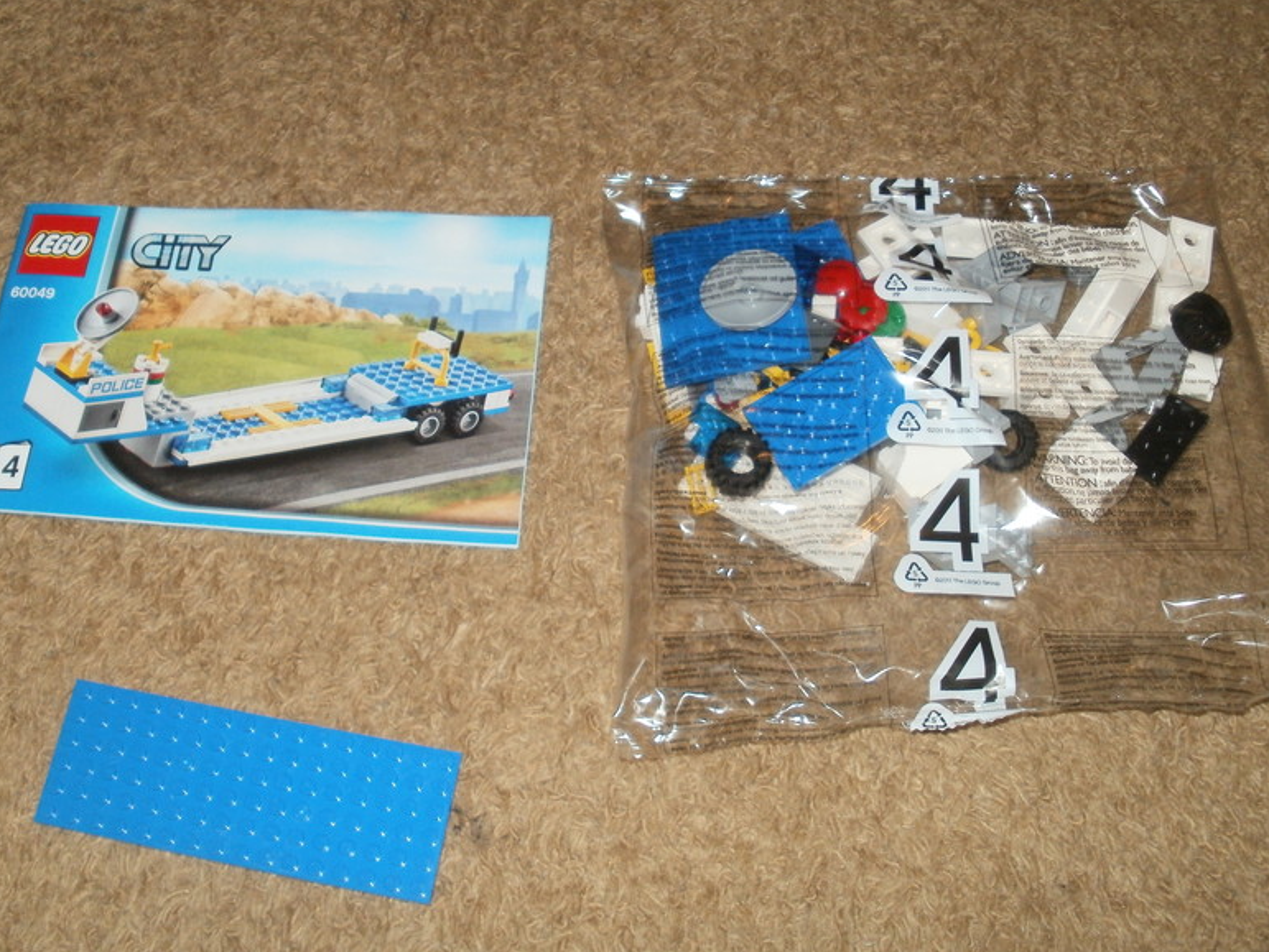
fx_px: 1540
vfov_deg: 34.4
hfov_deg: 44.8
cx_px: 629
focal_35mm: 42
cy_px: 443
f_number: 3.5
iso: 125
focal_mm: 6.3
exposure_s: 1/30
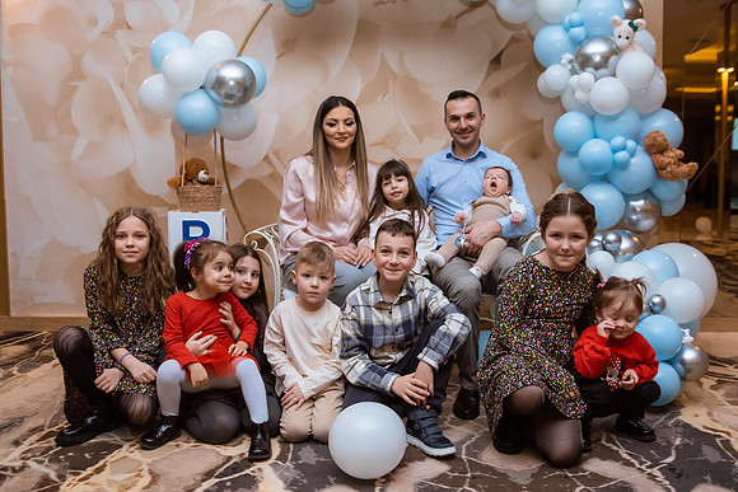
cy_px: 230
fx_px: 752
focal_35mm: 37
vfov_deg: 36.2
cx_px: 400
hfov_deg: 52.2
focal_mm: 29
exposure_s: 1/125
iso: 1000
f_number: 2.8
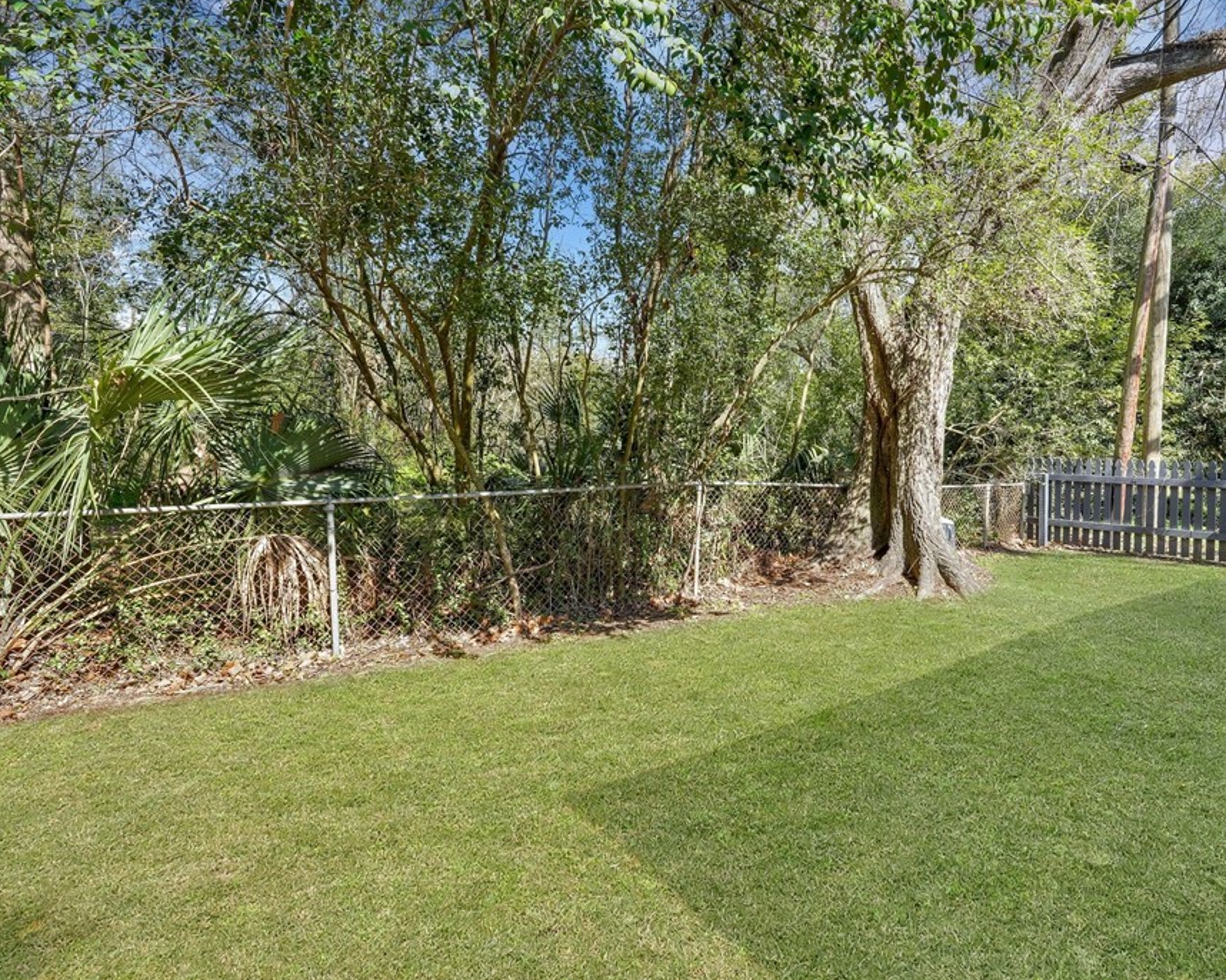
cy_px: 466
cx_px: 694
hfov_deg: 81.1
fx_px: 711
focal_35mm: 20
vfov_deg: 69.1
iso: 320
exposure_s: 1/160
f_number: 9
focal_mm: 16.5
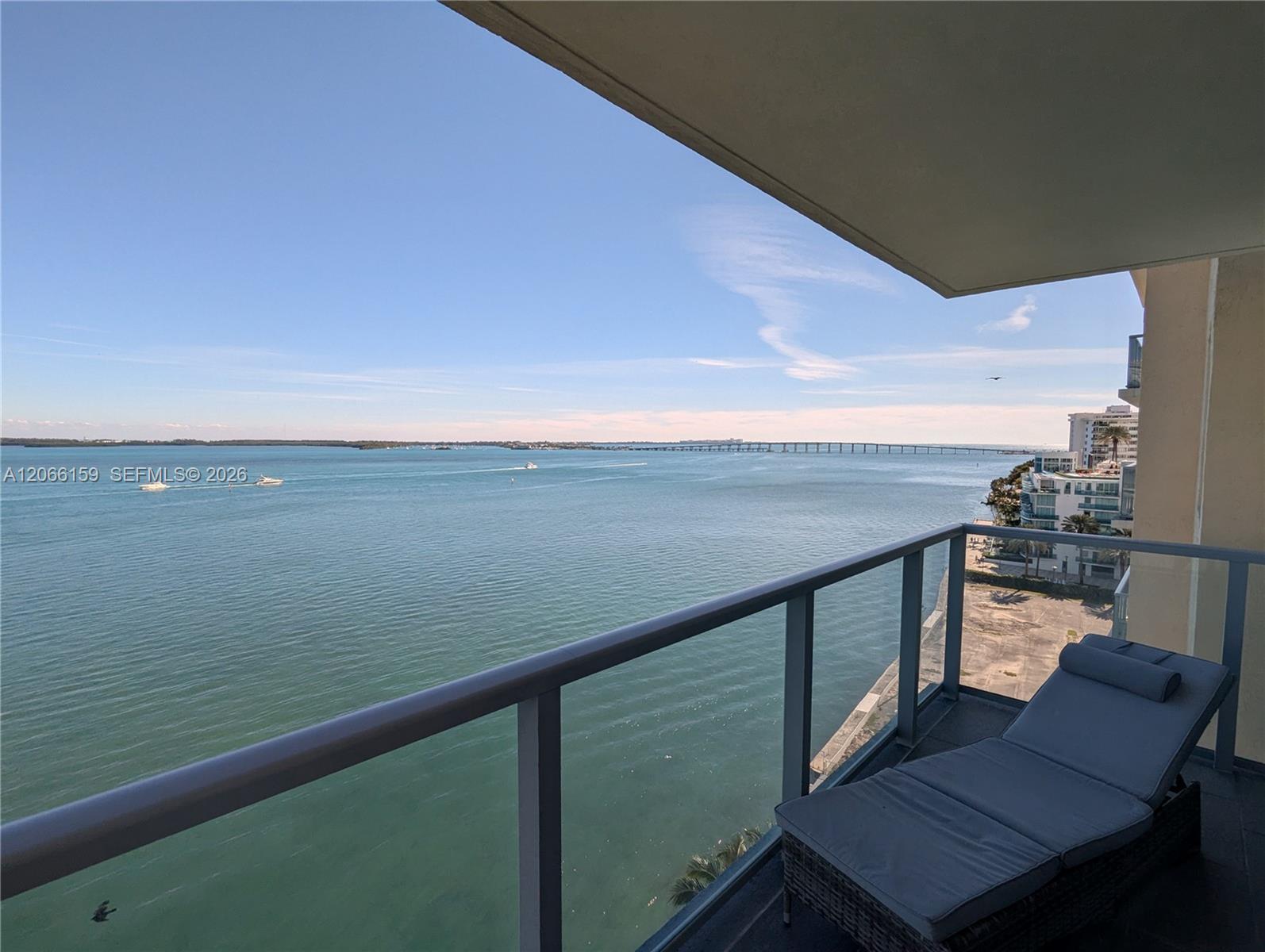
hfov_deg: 94.4
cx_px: 632
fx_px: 585
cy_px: 476
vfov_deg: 78.2
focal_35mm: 16
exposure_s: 1/2457
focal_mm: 2.35
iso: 56
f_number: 2.2
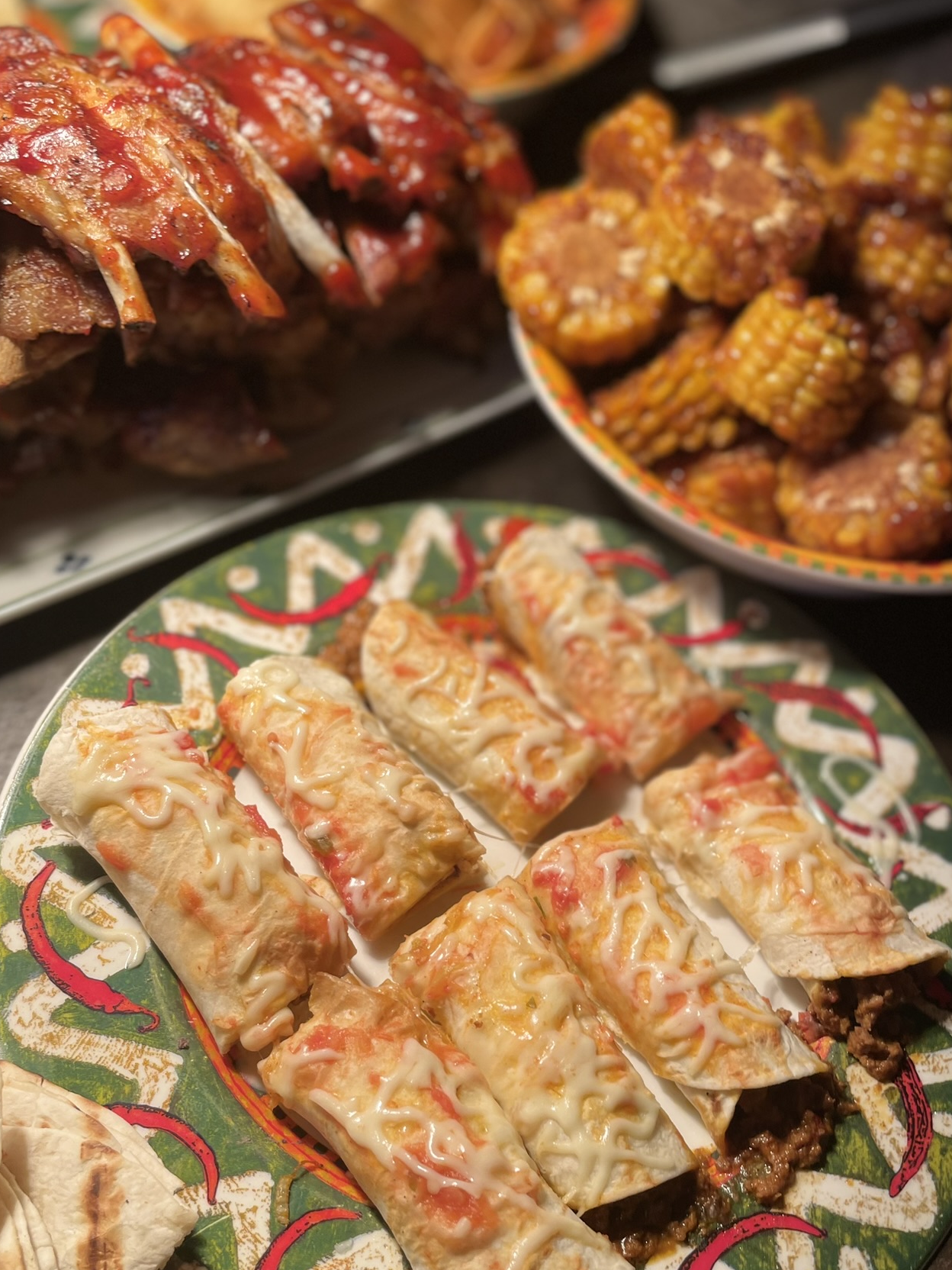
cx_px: 540
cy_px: 752
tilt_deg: -56.2
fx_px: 1173
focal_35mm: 32
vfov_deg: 56.5
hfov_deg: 44.1
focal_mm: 4.2
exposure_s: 1/100
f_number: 1.6
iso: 32
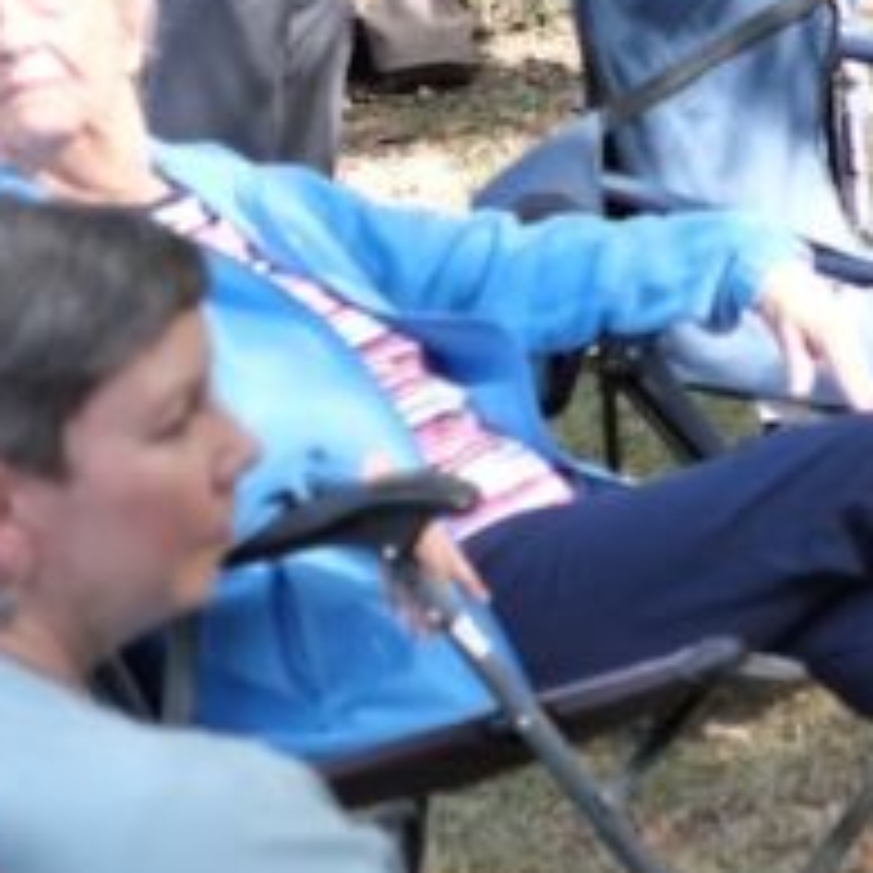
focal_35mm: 157
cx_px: 1170
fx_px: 4480
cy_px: 173
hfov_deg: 10.8
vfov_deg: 11.1
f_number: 2.2
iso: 160
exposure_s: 1/400
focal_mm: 23
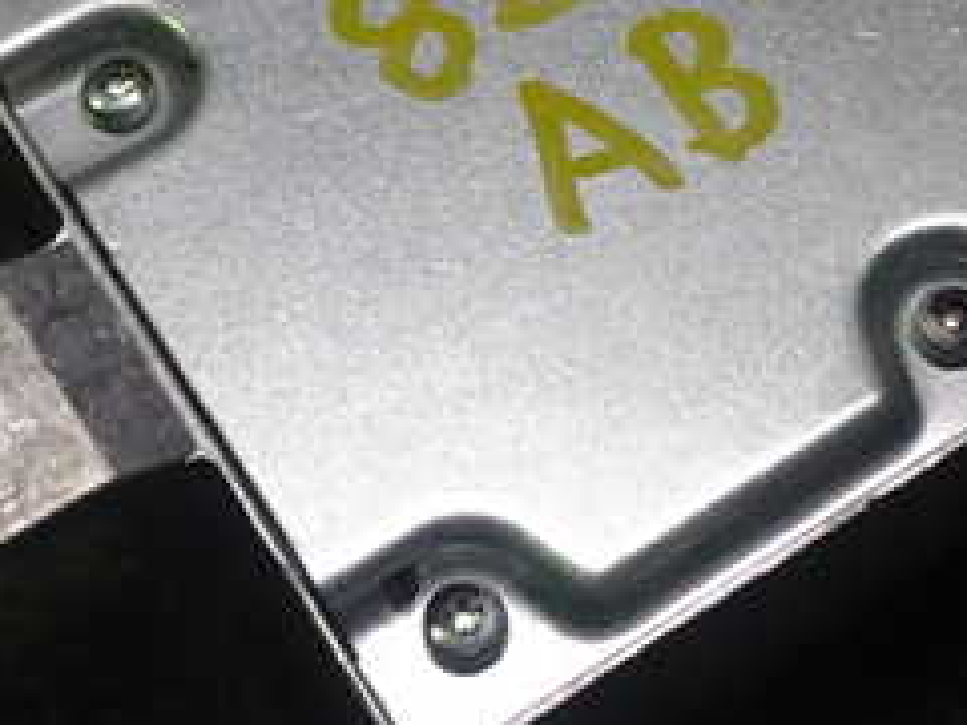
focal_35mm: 90
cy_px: 101
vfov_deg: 16.2
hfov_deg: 21.7
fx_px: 2514
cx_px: 620
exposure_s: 1/60
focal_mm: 6.37
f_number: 2.5
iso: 200
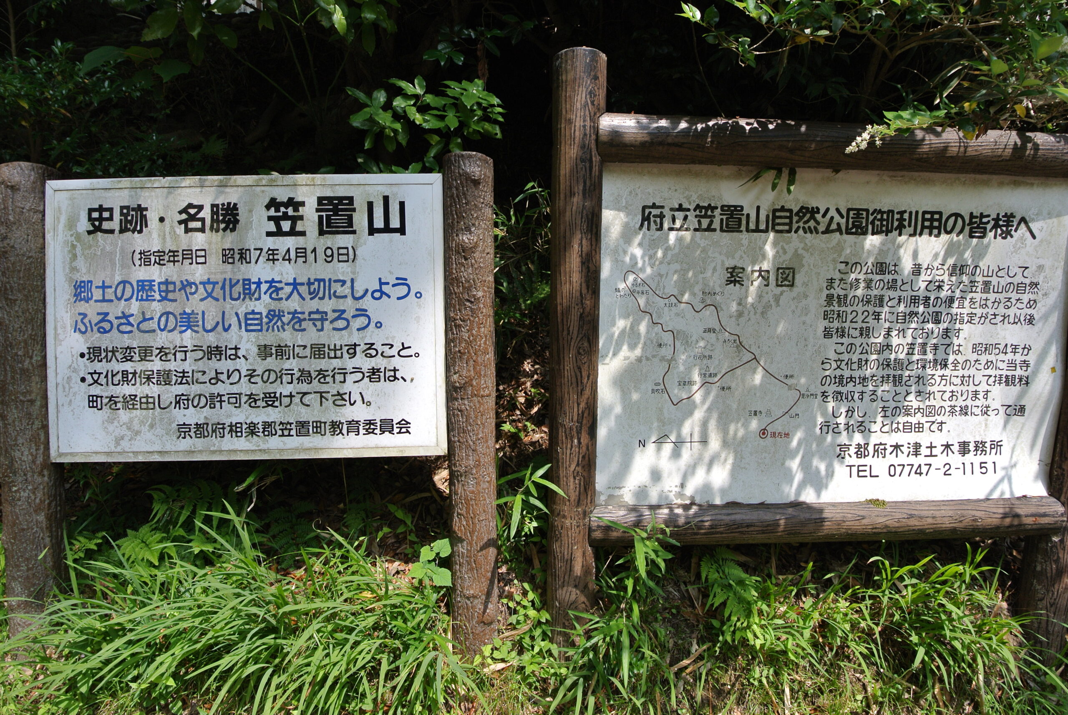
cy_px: 358
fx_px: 535
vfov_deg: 67.5
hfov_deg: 89.9
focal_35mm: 18
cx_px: 534
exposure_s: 1/320
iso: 100
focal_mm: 6.7
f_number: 4.5
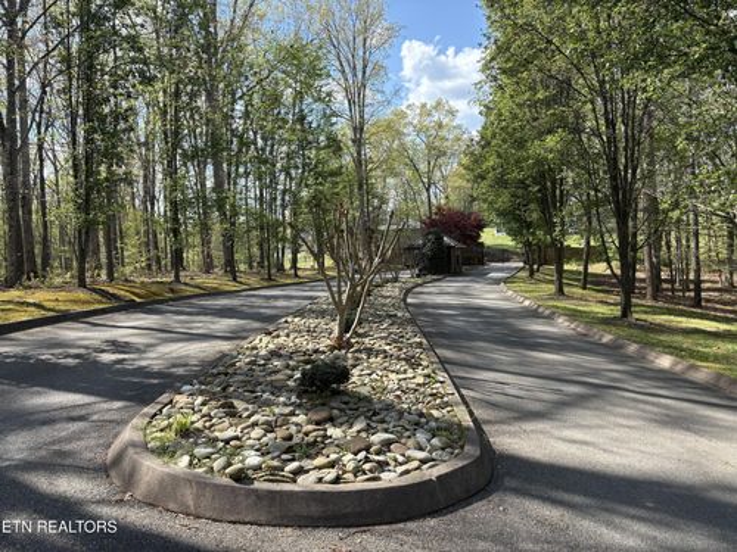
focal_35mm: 26
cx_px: 368
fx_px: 554
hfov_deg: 67.3
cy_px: 276
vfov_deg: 53.1
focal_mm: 5.96
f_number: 1.6
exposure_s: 1/1751
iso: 64
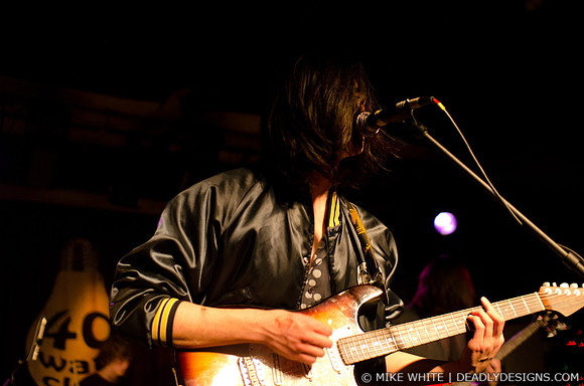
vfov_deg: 29.7
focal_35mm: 45
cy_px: 193
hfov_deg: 43.7
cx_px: 292
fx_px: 728
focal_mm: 30
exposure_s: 1/160
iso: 2000
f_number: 1.8
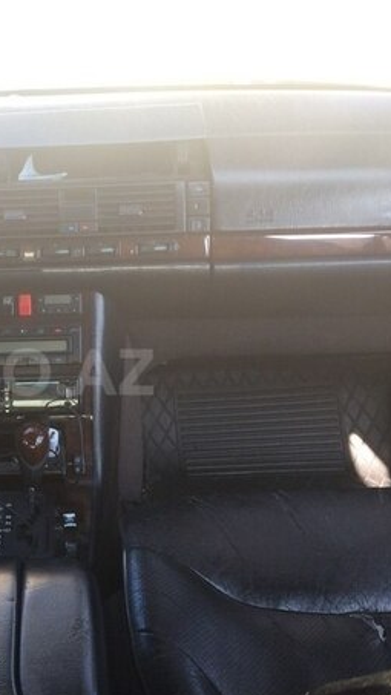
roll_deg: +3.4
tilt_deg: -21.9
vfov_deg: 44.5
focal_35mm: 46
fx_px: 847
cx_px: -3
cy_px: 372
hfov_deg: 24.7
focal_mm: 4.15
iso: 50
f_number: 2.2
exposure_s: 1/100
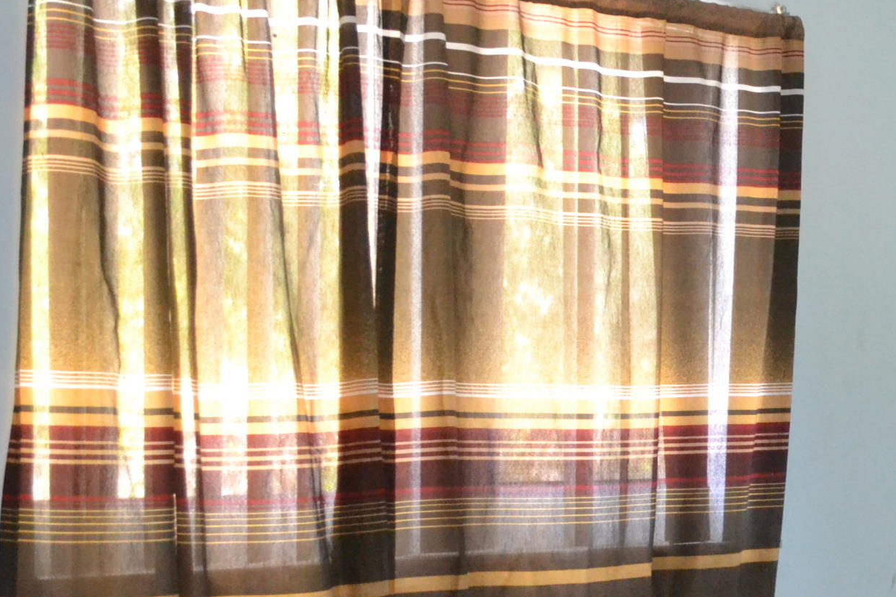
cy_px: 485
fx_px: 1817
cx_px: 913
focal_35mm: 73
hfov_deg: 26.1
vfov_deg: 18.5
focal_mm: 20
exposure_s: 1/60
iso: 3200
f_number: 3.8
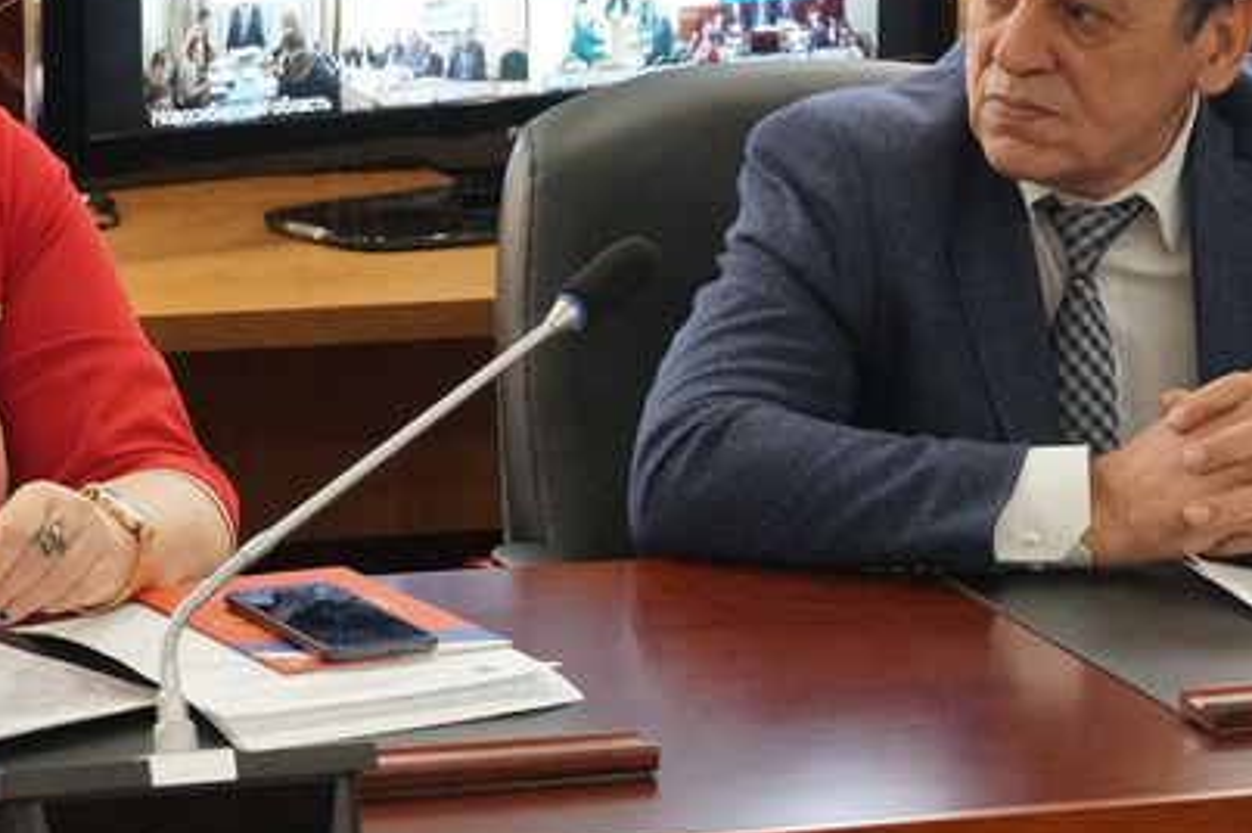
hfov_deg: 14.6
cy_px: 284
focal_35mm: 140
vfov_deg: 9.8
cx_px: 463
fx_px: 4865
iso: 4000
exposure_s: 1/100
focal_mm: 47
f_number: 5
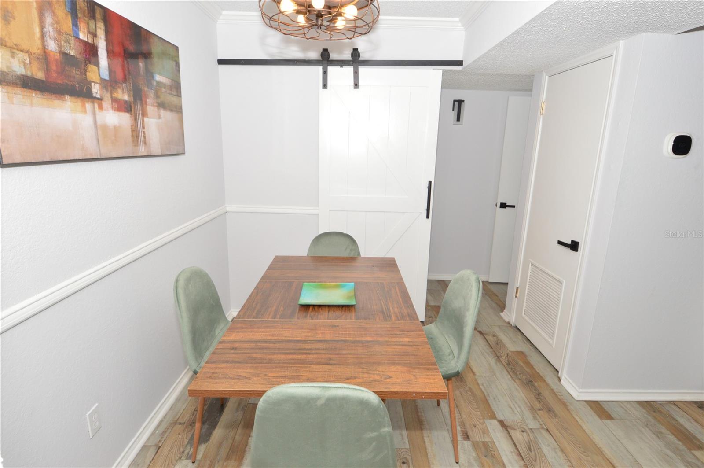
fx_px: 352
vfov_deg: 67.3
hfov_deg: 90.1
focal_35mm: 18
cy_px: 234
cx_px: 352
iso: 800
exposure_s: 1/80
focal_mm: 12
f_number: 8
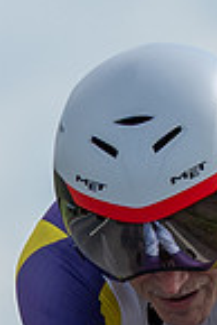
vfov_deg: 0.9
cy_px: 656
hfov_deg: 0.6
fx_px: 19599
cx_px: 161
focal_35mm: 2173
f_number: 4
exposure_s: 1/1000
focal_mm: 191
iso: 100
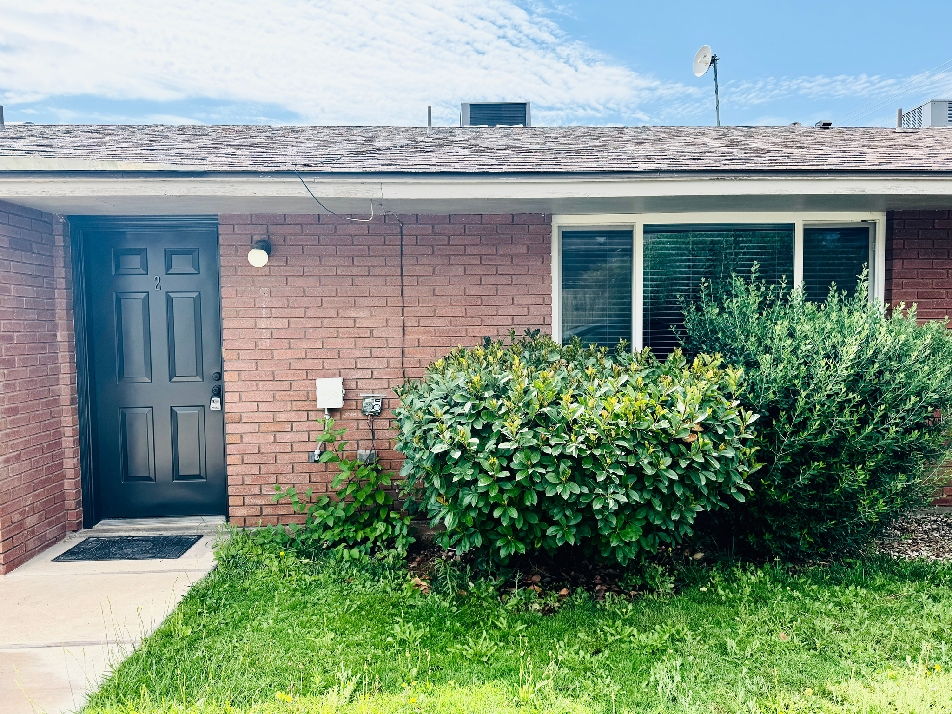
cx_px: 476
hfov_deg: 71.6
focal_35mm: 24
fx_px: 660
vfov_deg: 56.8
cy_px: 357
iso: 80
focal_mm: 6.76
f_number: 1.78
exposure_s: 1/2506
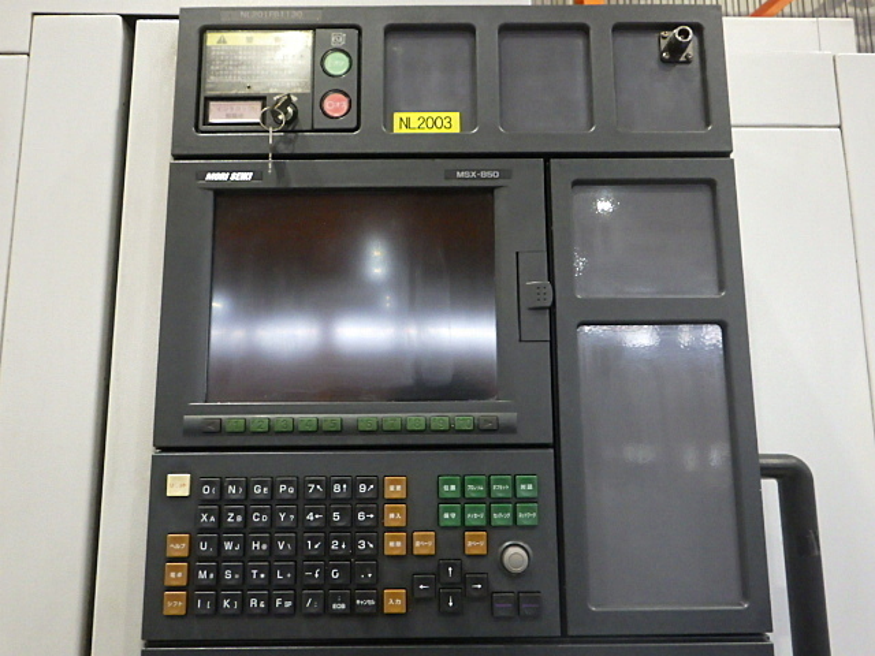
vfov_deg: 49.7
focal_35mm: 28
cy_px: 328
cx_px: 438
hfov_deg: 63.4
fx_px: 708
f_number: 3.5
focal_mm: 5
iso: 1250
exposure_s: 1/45
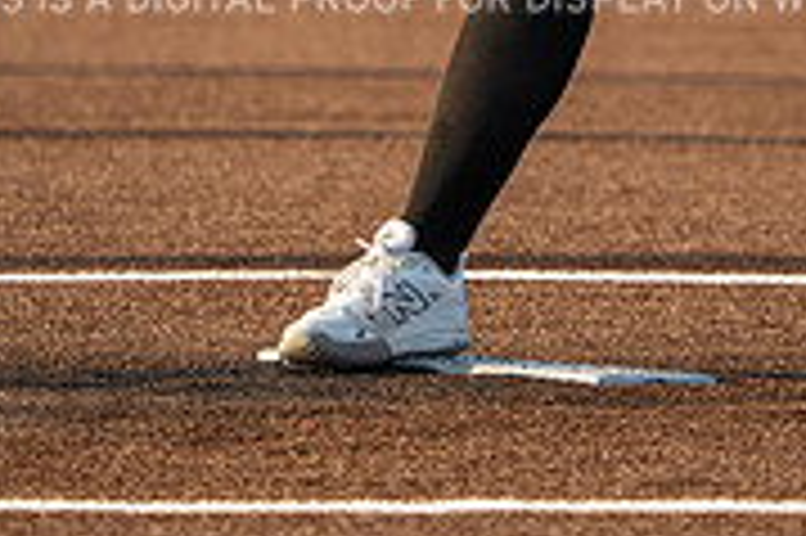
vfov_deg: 1.6
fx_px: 18677
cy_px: -405
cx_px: 549
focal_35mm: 835
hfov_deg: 2.5
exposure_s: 1/1600
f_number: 6.3
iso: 400
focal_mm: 332
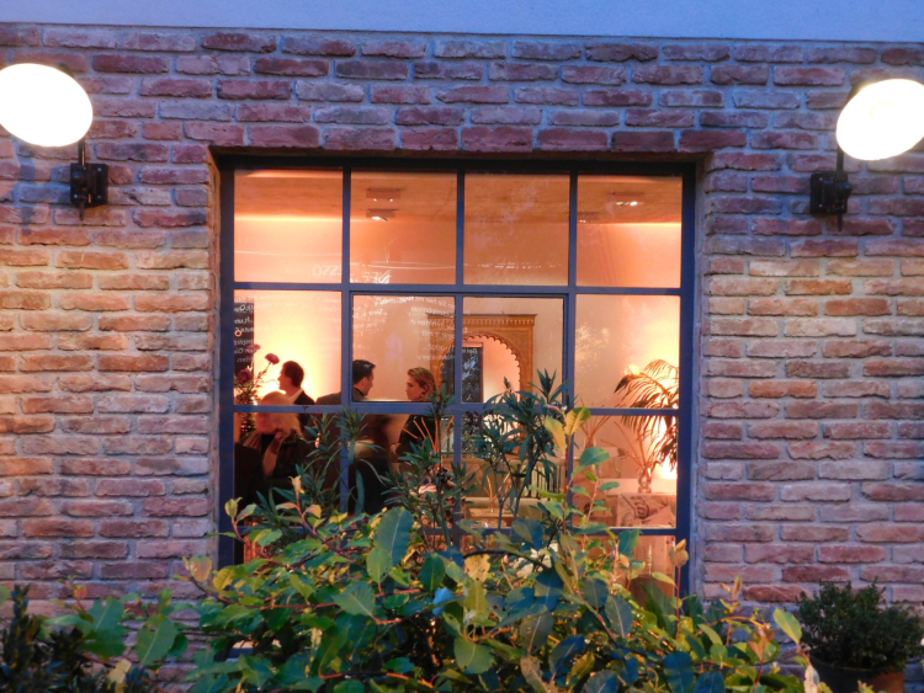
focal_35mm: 45
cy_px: 346
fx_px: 1202
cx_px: 462
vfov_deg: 32.2
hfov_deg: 42.1
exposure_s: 1/10
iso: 400
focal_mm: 8
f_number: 3.7
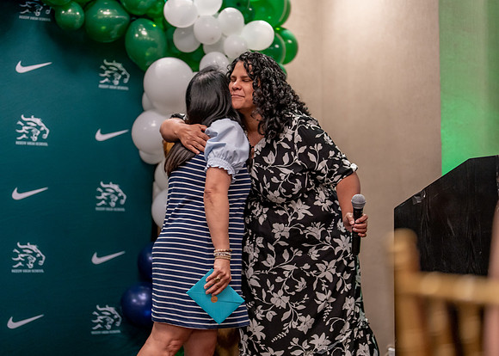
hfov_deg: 34.8
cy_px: 178
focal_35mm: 56
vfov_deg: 25.2
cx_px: 250
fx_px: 796
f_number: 1.2
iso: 800
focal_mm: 50
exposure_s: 1/320
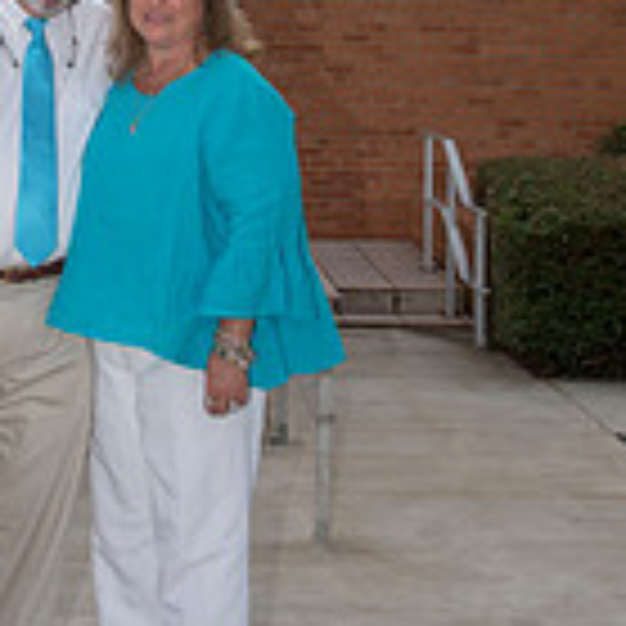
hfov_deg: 19.5
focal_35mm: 88
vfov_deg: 19.0
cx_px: 135
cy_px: -36
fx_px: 1800
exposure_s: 1/250
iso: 64
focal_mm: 32
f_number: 4.5
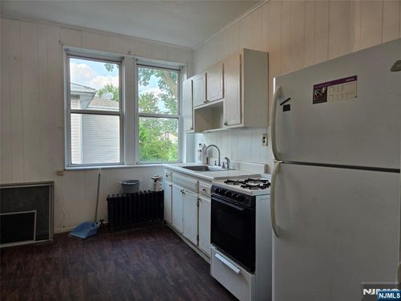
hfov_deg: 73.9
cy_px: 150
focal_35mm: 23
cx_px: 200
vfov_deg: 58.9
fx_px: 266
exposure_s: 1/120
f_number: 1.8
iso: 50
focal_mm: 5.4
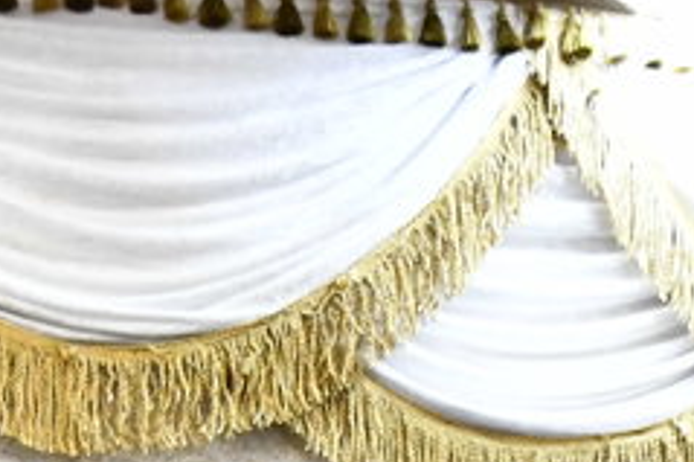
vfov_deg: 6.0
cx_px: 58
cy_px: 908
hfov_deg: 9.2
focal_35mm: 223
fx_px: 4296
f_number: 5.6
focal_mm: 38
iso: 3200
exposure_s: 1/250
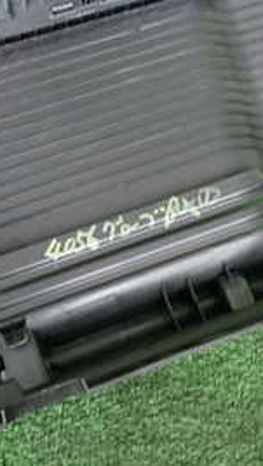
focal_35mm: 61
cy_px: 183
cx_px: 165
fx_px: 755
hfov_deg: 19.7
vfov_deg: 34.2
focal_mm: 4.5
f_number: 2
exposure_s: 1/30
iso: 200
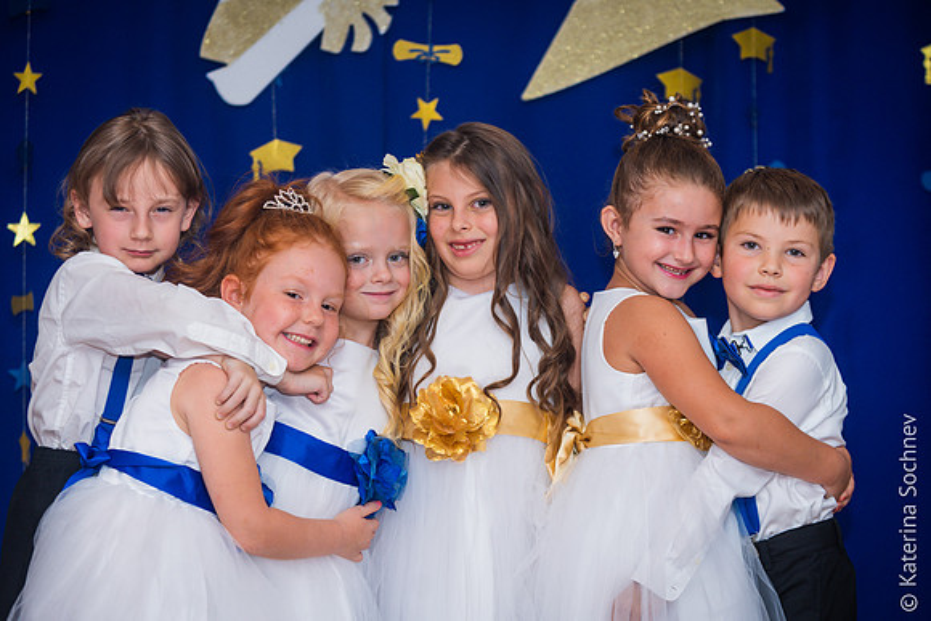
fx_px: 2878
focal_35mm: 111
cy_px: 292
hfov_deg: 18.4
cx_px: 493
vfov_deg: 12.3
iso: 320
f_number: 3.5
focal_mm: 105
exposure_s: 1/200
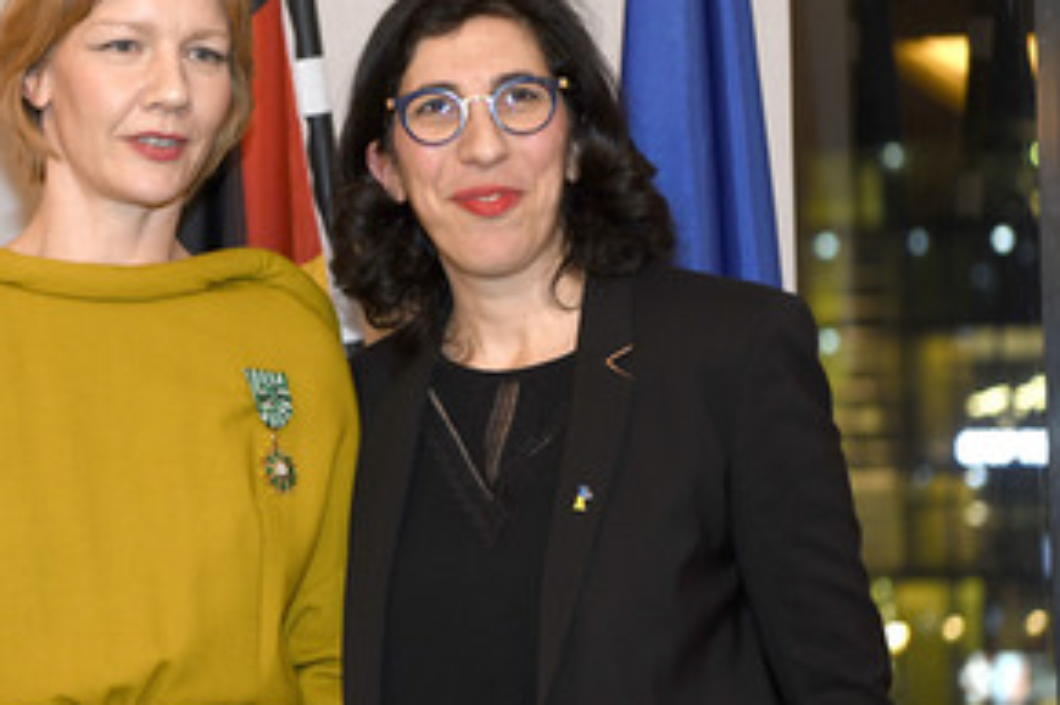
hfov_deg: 18.7
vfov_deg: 12.6
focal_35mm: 109
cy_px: 365
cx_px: 291
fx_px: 3207
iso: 1250
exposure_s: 1/100
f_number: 3.5
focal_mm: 70
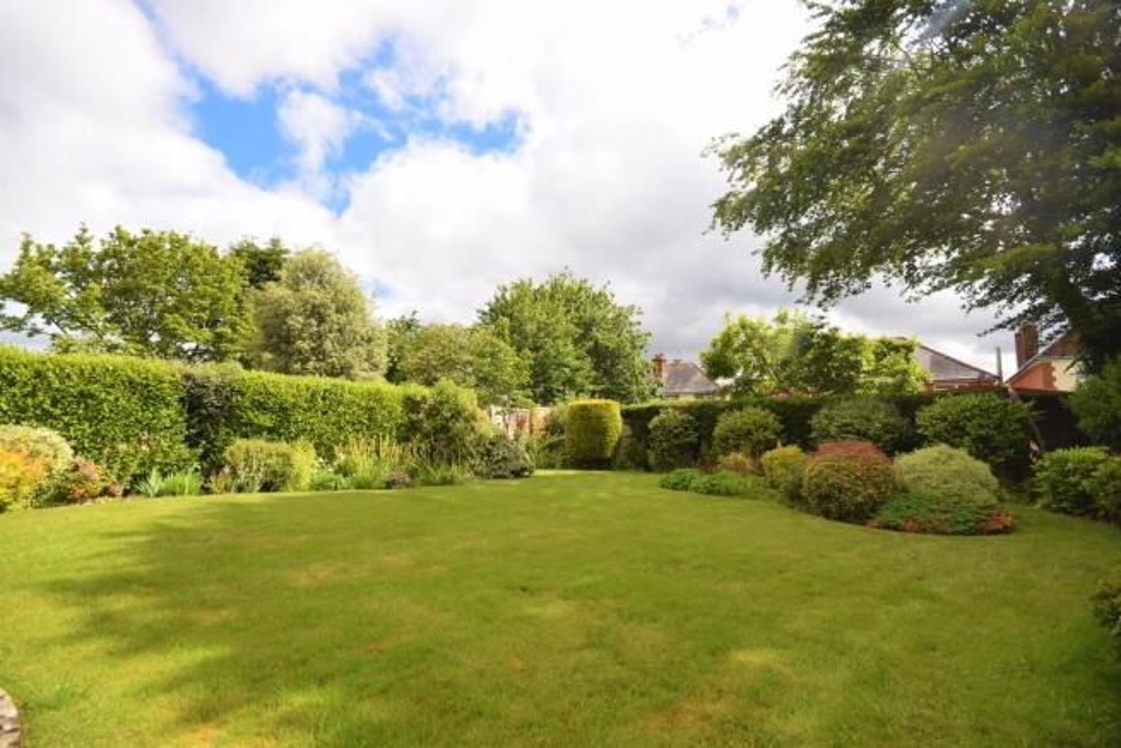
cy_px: 374
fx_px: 467
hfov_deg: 100.4
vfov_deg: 77.4
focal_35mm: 15
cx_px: 560
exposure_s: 1/200
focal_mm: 10
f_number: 8
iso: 100
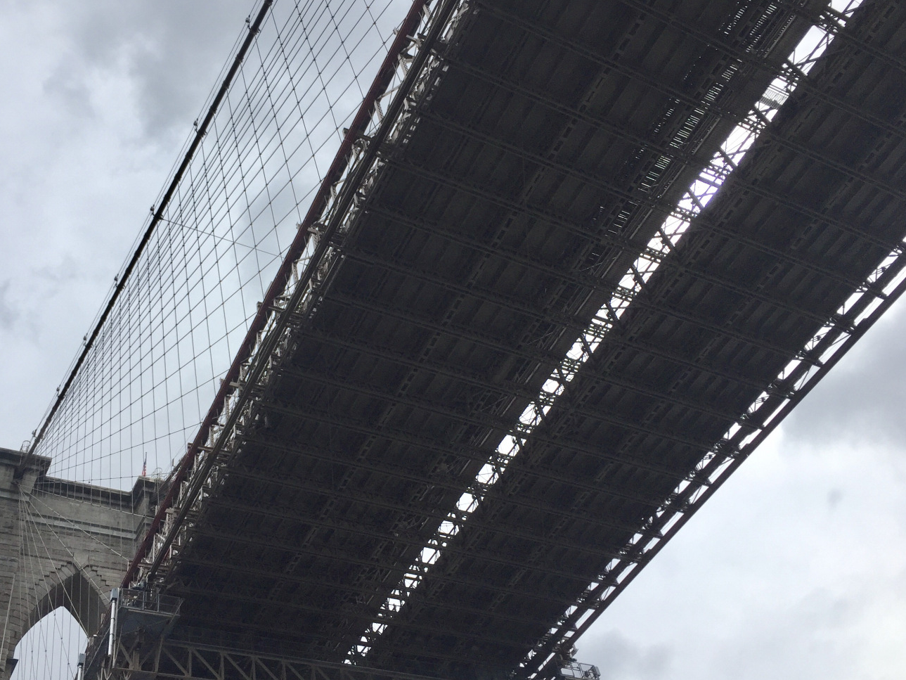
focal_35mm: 36
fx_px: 942
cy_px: 321
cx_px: 372
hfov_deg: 51.1
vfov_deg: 39.7
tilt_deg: +51.5
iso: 32
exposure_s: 1/2639
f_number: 2.2
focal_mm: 4.15
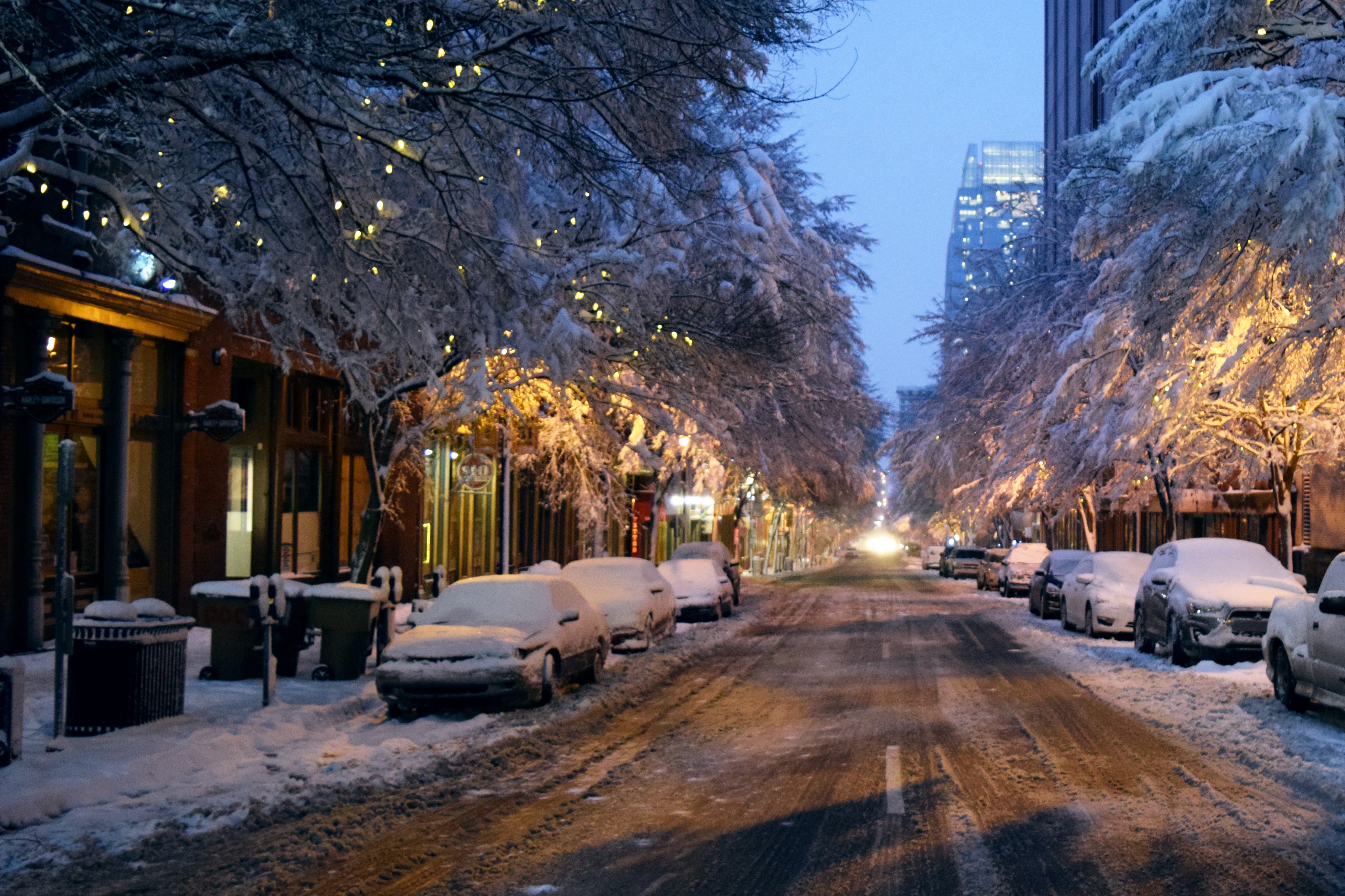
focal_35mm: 38
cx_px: 891
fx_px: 1420
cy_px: 467
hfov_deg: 49.8
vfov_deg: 35.0
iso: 2200
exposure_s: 1/60
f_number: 3.5
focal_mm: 18
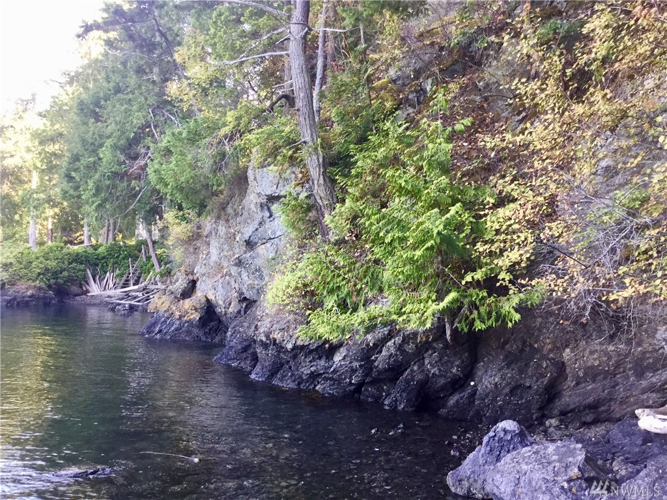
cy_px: 250
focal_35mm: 31
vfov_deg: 45.4
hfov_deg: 58.4
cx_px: 334
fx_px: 597
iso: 25
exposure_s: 1/30
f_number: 2.4
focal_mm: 3.3
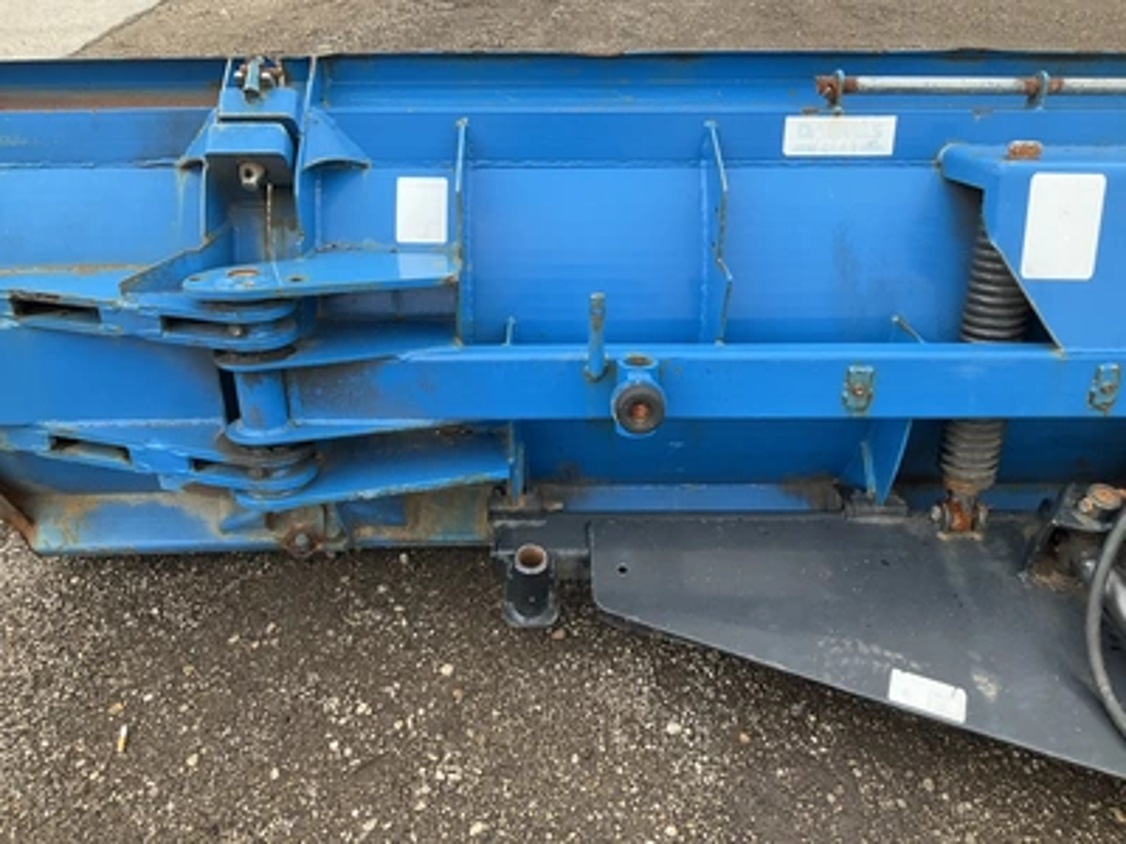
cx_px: 563
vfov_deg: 48.2
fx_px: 943
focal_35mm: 29
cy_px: 422
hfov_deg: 61.7
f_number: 1.8
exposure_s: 1/135
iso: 32
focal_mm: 3
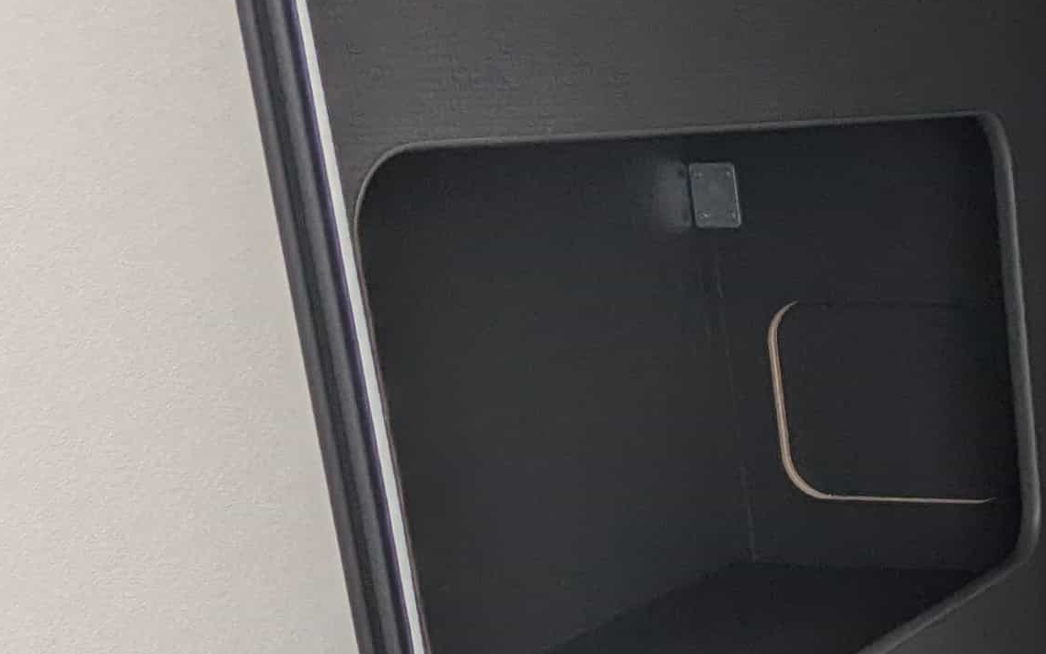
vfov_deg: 21.0
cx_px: 1543
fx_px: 1739
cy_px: 548
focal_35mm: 61
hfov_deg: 25.6
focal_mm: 2.35
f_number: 2.2
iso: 70
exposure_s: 1/117
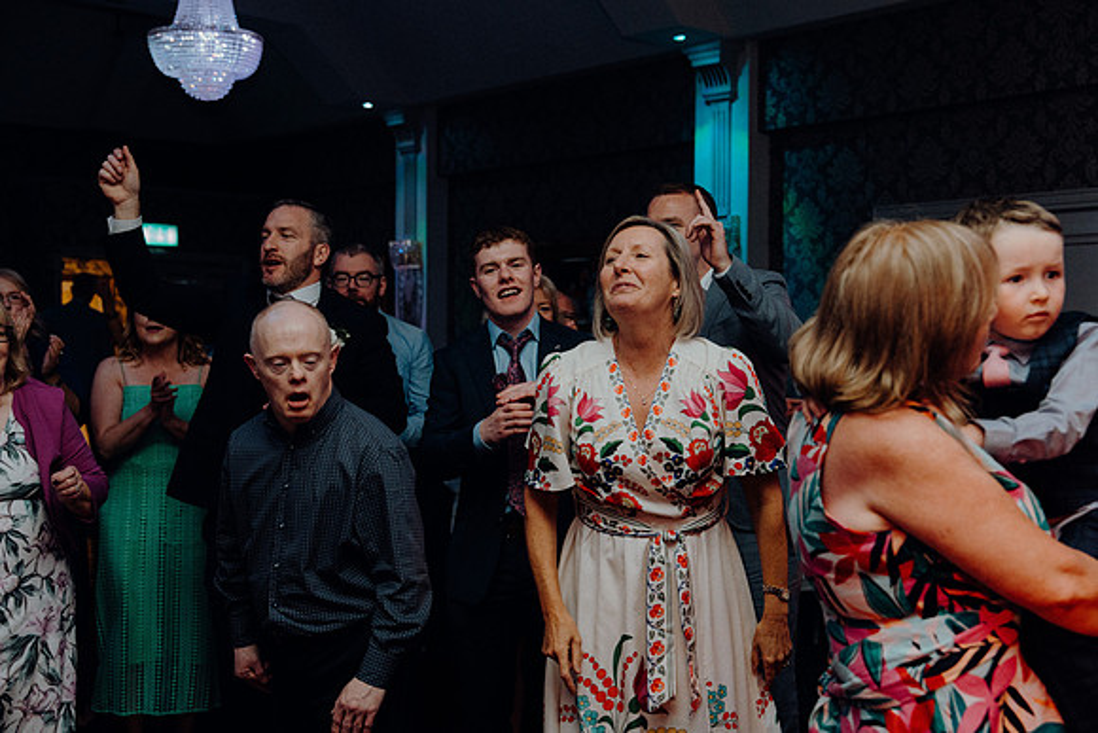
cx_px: 549
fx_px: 1342
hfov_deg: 44.5
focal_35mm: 44
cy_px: 366
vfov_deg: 30.5
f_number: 3.5
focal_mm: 44
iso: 2500
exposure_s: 1/160
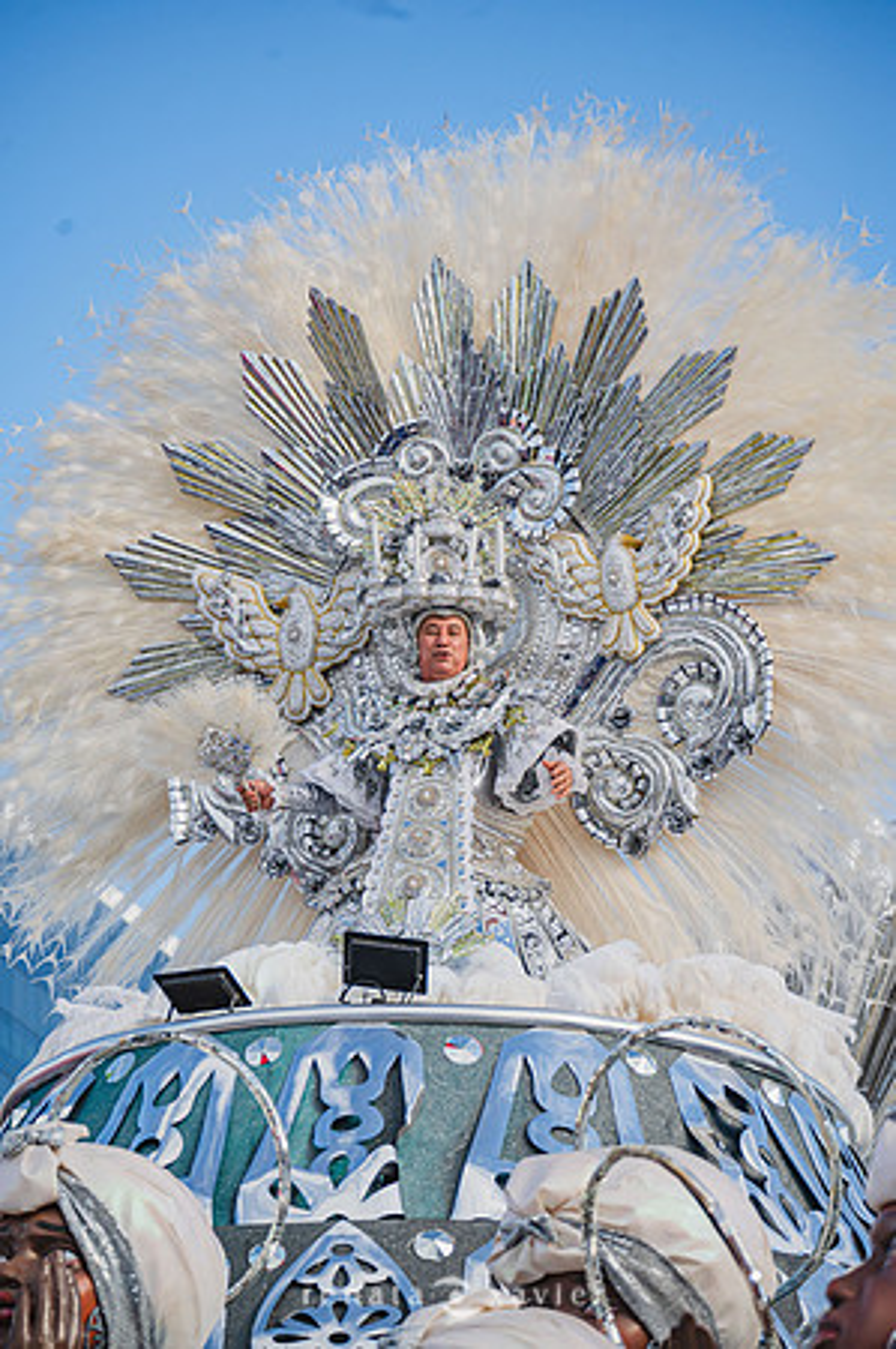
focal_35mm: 145
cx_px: 448
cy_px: 674
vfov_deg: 14.2
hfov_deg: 9.4
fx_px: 5425
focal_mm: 145
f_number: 5.6
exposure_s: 1/1600
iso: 400
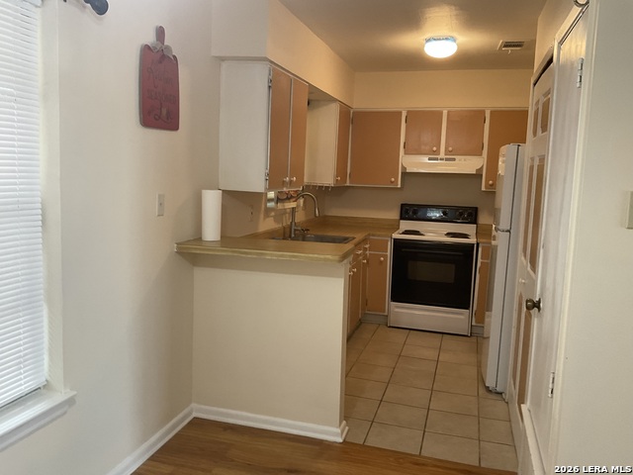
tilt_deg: -6.0
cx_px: 316
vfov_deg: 48.2
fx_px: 530
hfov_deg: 61.7
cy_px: 238
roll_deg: -3.2
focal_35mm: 29
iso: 64
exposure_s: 1/60
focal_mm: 3
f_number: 1.8
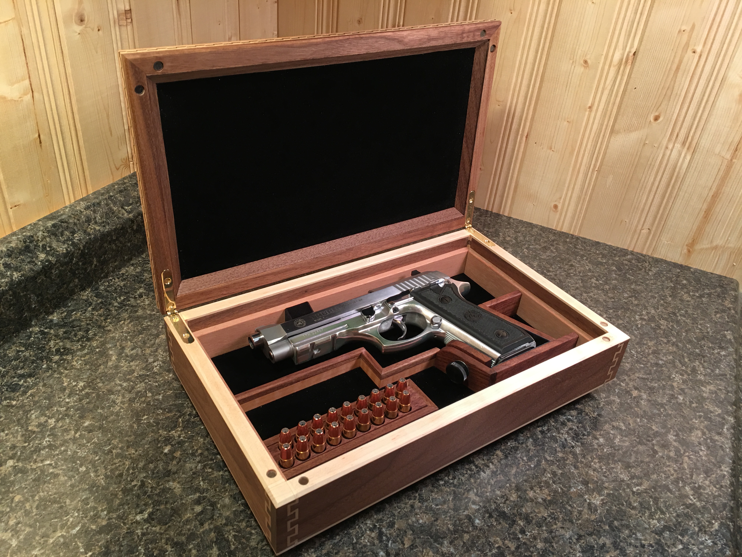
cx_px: 371
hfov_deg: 61.7
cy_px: 278
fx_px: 622
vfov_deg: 48.2
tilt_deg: -34.4
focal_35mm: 29
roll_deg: -6.8
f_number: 2.2
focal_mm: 4.15
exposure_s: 1/15
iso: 32
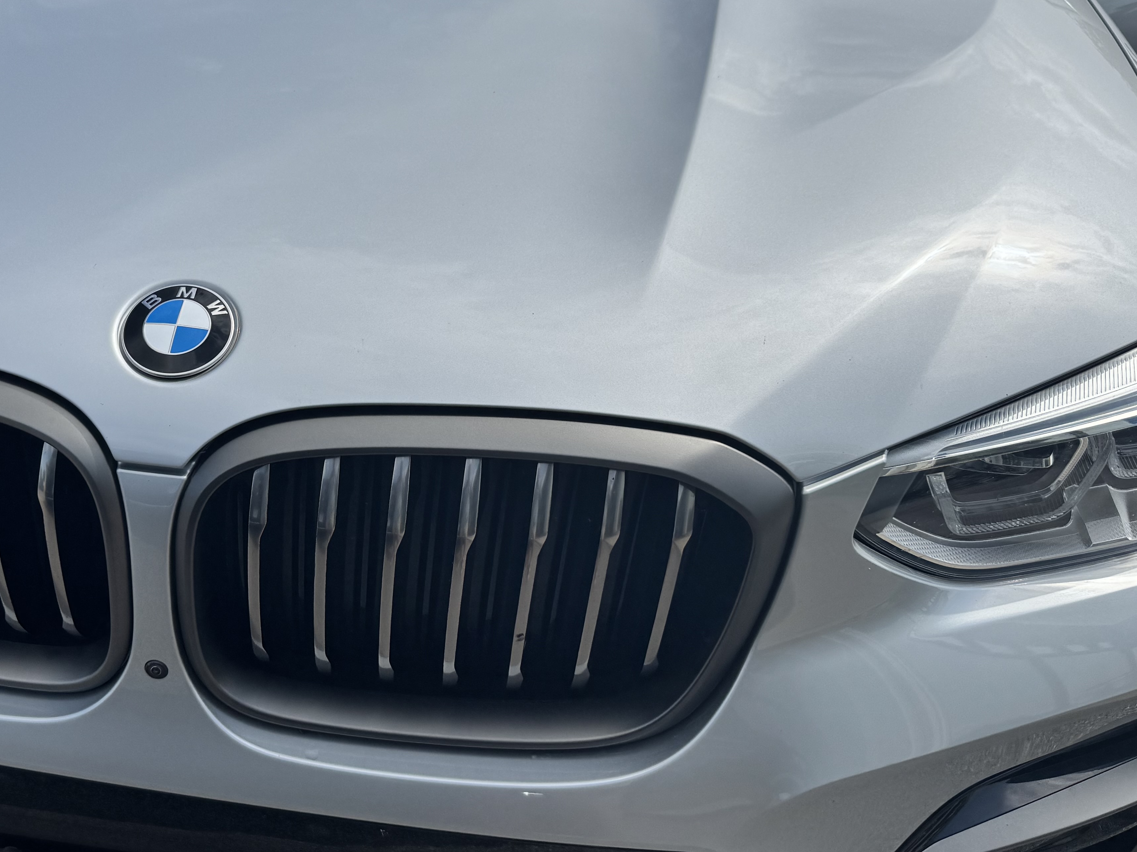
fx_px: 1314
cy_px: 310
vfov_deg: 35.7
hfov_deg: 45.7
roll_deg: -2.2
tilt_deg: -25.4
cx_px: 336
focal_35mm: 40
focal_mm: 6.76
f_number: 1.78
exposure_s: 1/10417
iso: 80
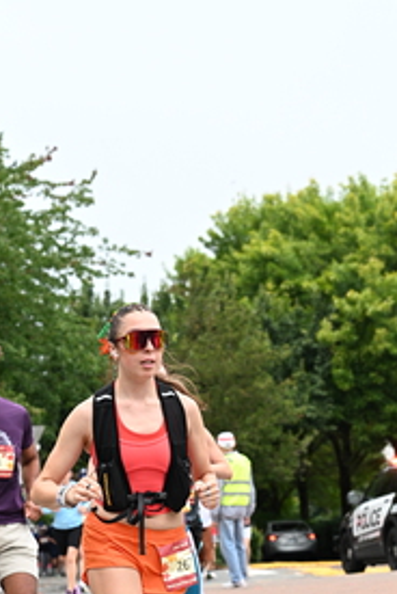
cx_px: 102
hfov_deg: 12.0
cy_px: 471
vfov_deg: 17.8
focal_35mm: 114
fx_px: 1881
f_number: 4
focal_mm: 57
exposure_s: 1/800
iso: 1600
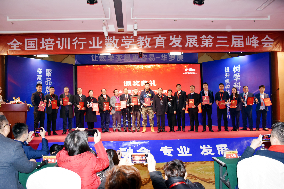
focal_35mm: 30
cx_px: 142
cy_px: 94
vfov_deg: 43.6
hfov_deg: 61.9
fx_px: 237
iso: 720
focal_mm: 20
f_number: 3.5
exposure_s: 1/60
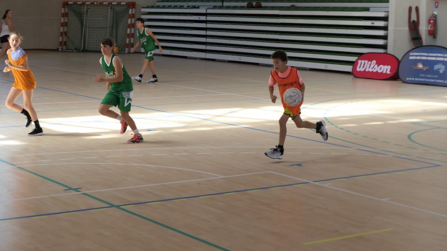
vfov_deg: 14.7
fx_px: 972
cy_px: 90
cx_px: 224
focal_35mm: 82
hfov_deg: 25.9
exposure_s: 1/500
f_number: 2.8
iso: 320
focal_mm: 25.3
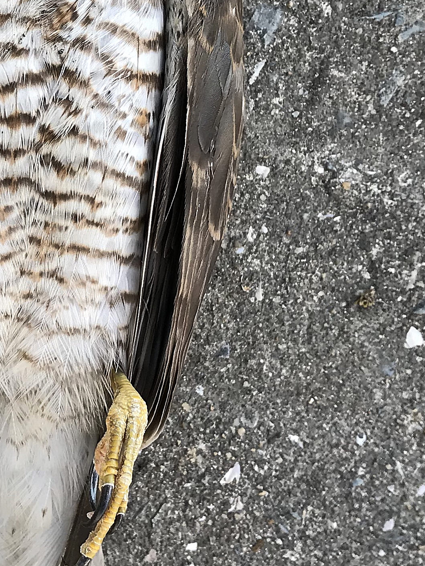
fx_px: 1080
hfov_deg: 21.2
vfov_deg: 29.4
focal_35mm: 66
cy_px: 255
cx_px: -31
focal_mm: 3.99
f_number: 1.8
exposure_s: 1/295
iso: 20
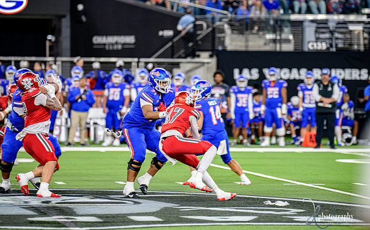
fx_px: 2318
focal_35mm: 230
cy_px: 120
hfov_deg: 9.1
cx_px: 183
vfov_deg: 5.7
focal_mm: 220
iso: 1000
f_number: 2.8
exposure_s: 1/400
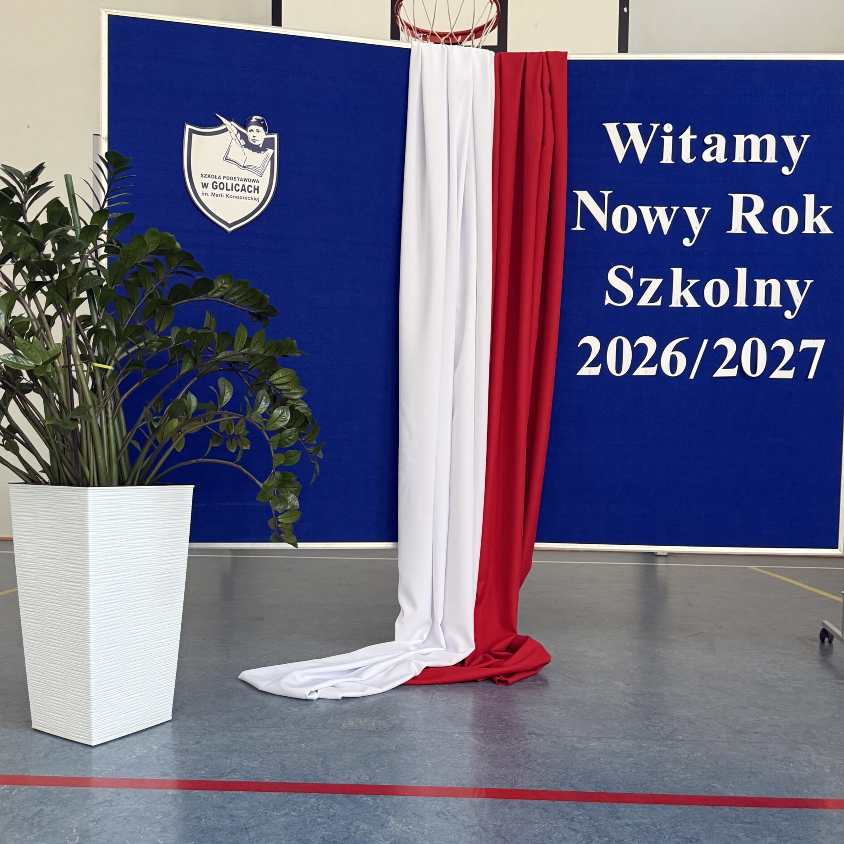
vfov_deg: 55.3
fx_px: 800
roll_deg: -2.4
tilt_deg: -2.1
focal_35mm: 29
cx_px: 424
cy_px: 497
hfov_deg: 55.6
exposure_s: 1/60
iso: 320
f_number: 1.78
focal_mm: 6.76
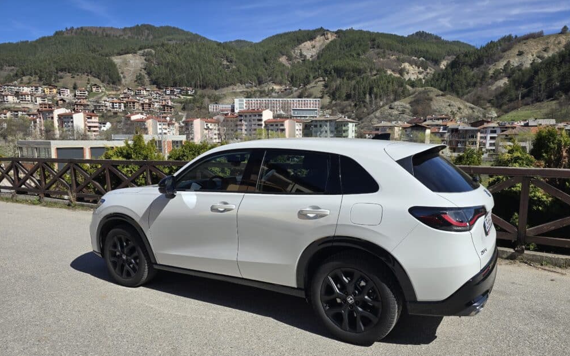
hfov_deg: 72.5
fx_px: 388
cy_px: 191
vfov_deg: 49.2
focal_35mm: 25
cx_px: 290
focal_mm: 6.3
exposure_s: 1/1030
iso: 12
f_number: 1.7
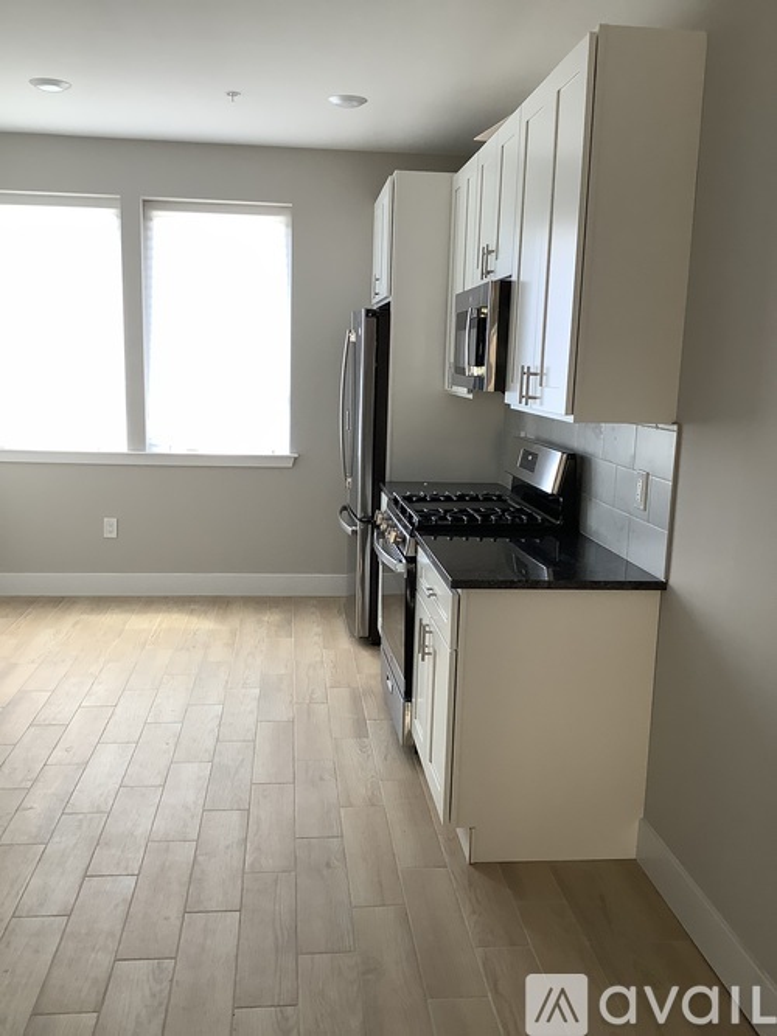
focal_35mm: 31
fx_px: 928
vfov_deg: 58.4
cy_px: 518
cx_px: 388
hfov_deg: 45.4
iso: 50
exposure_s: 1/60
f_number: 2.4
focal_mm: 3.3
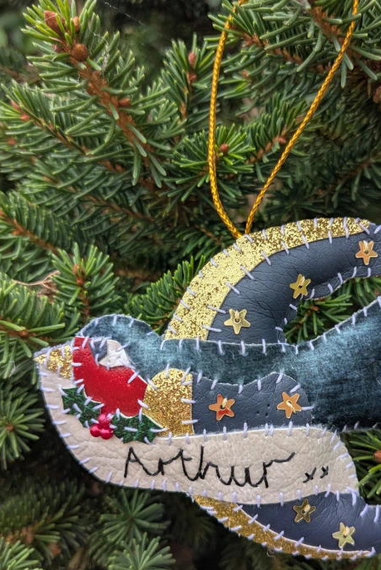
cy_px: 325
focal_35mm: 36
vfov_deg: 52.9
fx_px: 571
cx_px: 251
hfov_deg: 36.6
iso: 61
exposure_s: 1/806
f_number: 1.73
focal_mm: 4.38
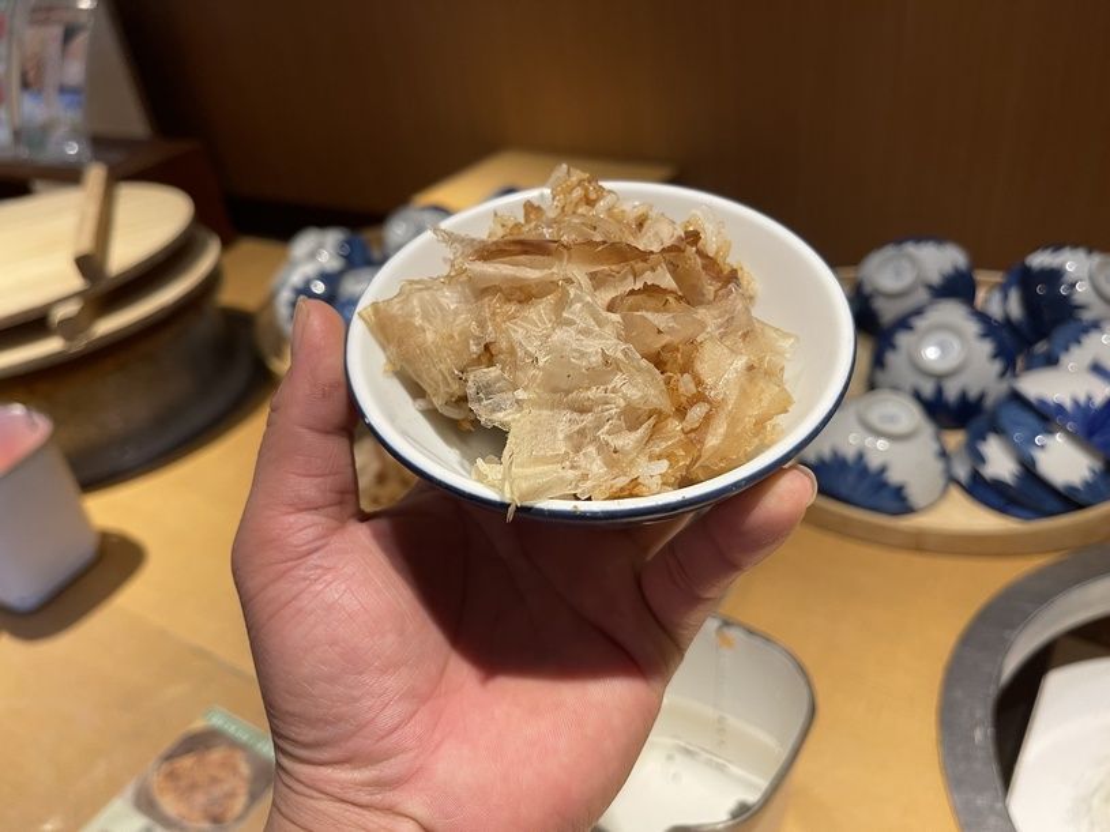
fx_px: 802
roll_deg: +8.6
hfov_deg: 69.4
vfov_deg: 54.9
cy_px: 416
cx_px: 555
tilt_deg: -35.1
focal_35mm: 25
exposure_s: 1/60
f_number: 1.6
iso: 100
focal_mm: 5.1
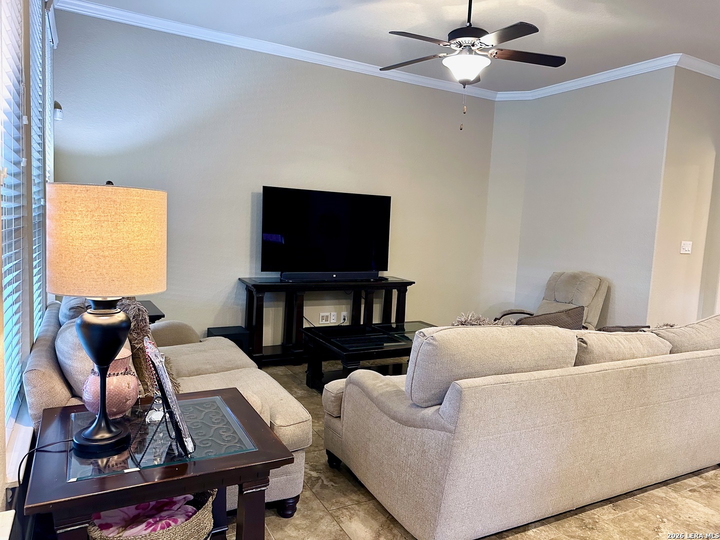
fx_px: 499
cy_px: 270
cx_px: 360
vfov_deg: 56.8
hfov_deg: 71.6
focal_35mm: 24
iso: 500
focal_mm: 6.86
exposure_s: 1/60
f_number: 1.78
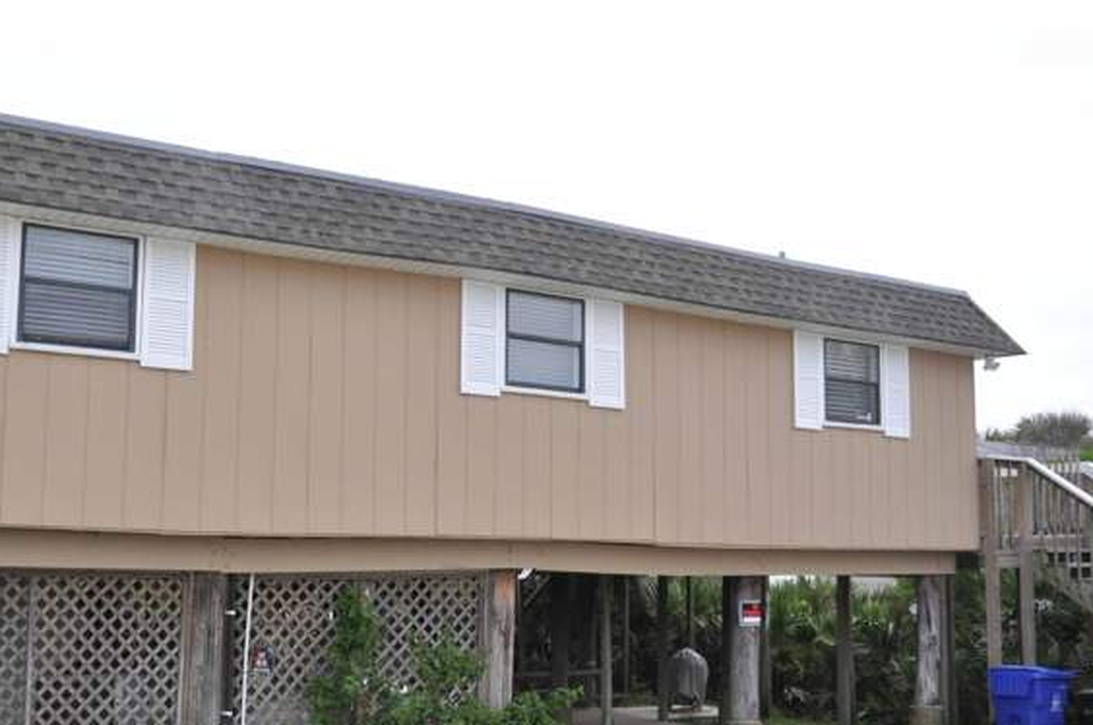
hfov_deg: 43.9
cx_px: 490
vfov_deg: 29.9
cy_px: 416
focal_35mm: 45
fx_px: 1355
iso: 800
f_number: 5.6
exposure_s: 1/4000
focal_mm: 21
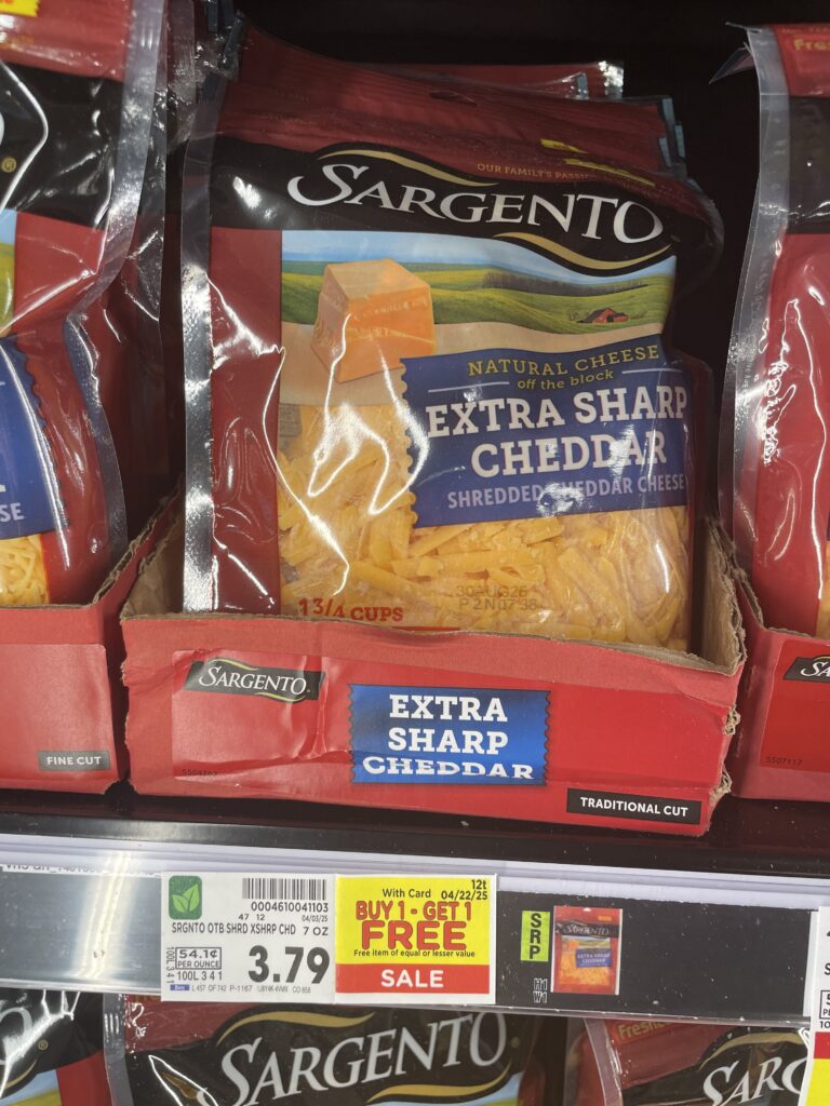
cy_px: 553
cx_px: 415
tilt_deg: -19.7
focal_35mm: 26
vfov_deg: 67.3
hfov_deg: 53.1
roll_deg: -1.4
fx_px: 831
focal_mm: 4.2
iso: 64
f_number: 1.6
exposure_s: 1/120
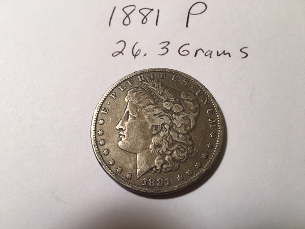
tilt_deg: -67.9
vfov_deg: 48.2
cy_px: 114
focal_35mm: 29
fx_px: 256
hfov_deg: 61.7
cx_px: 152
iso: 40
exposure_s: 1/30
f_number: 2.2
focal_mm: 4.15
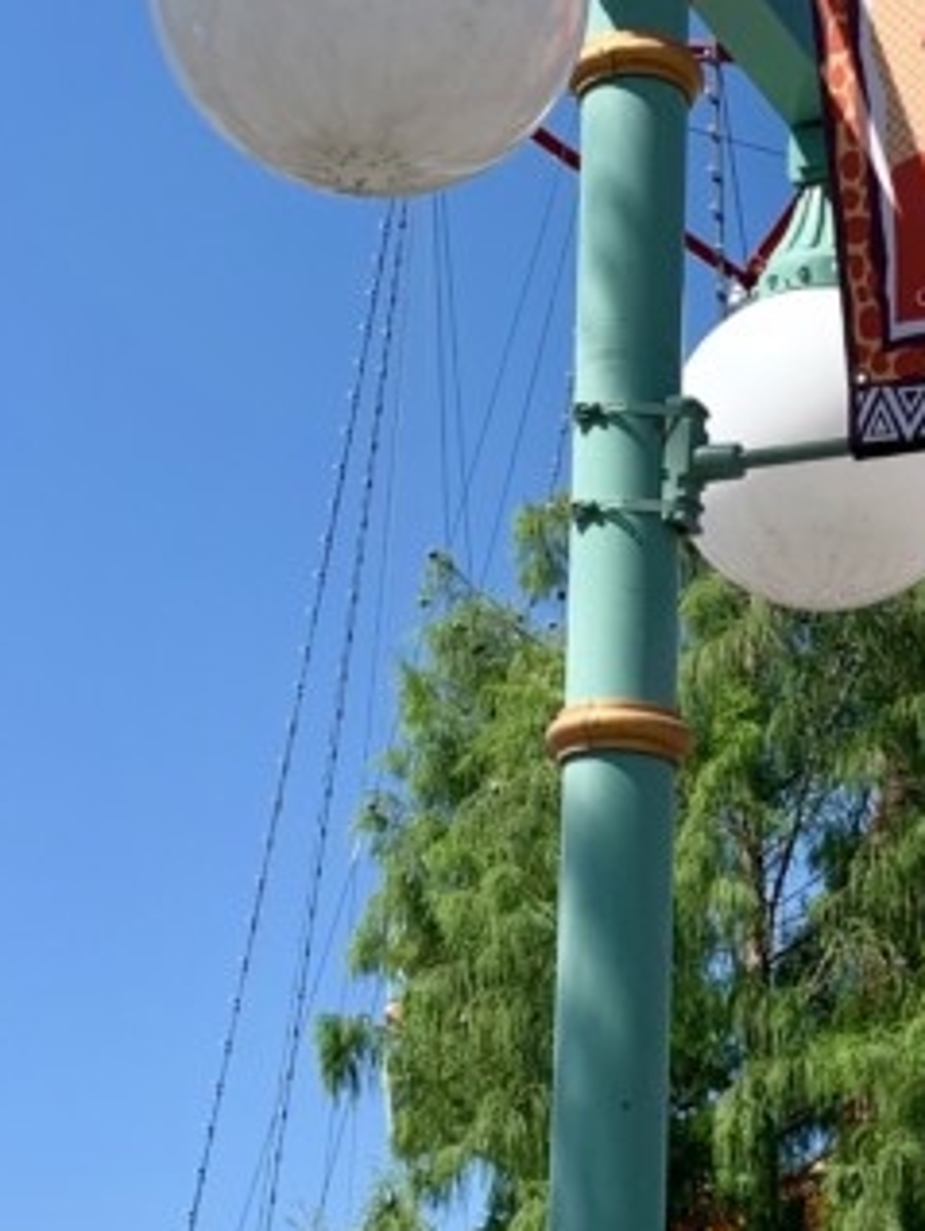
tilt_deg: +20.3
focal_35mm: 98
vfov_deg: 20.0
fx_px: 3487
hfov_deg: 14.7
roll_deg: +0.3
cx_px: 1037
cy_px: 677
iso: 25
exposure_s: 1/1880
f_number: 1.8
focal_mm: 4.25
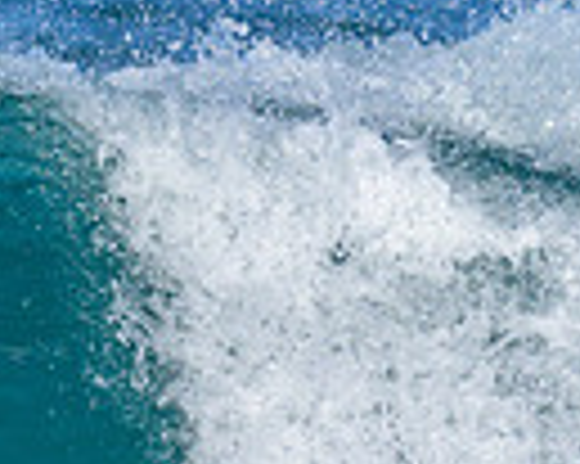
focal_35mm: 4631
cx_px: 813
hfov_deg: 0.4
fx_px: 79435
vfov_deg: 0.3
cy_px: 593
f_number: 8
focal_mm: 800
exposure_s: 1/2000
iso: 450
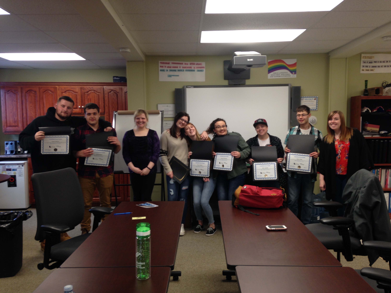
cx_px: 196
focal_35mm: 33
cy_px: 146
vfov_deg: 42.9
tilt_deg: -4.7
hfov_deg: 55.4
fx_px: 373
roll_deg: +1.3
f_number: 2.4
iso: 50
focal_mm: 4.12
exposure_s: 1/24
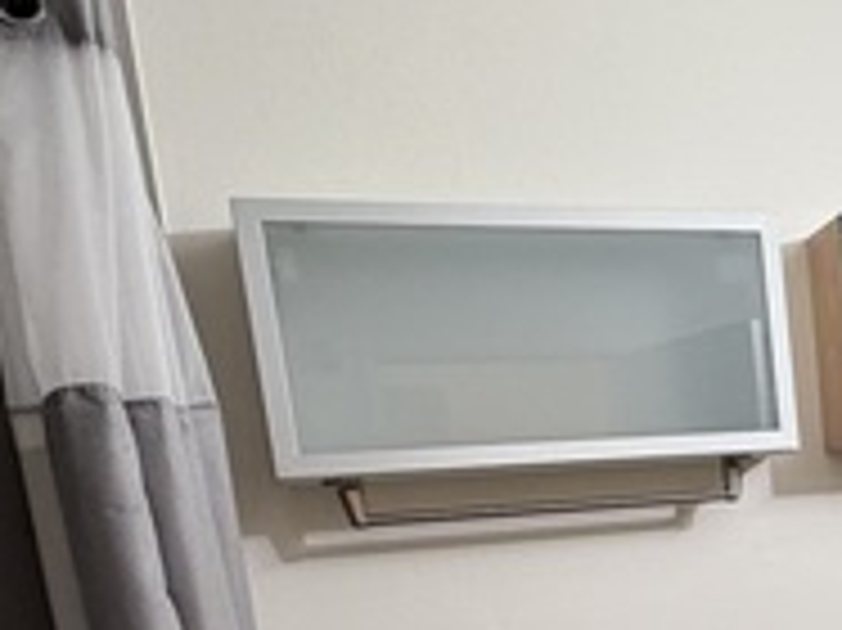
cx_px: 979
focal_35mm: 50
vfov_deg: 26.8
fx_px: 1215
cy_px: 688
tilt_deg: -9.3
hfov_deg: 32.4
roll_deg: +3.9
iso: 250
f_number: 2.2
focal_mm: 2.22
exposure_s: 1/60
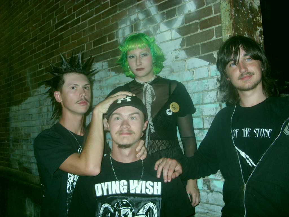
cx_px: 144
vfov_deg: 37.7
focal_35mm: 38
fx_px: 317
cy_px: 108
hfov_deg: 49.0
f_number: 2.8
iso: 200
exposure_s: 1/4
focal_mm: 6.3
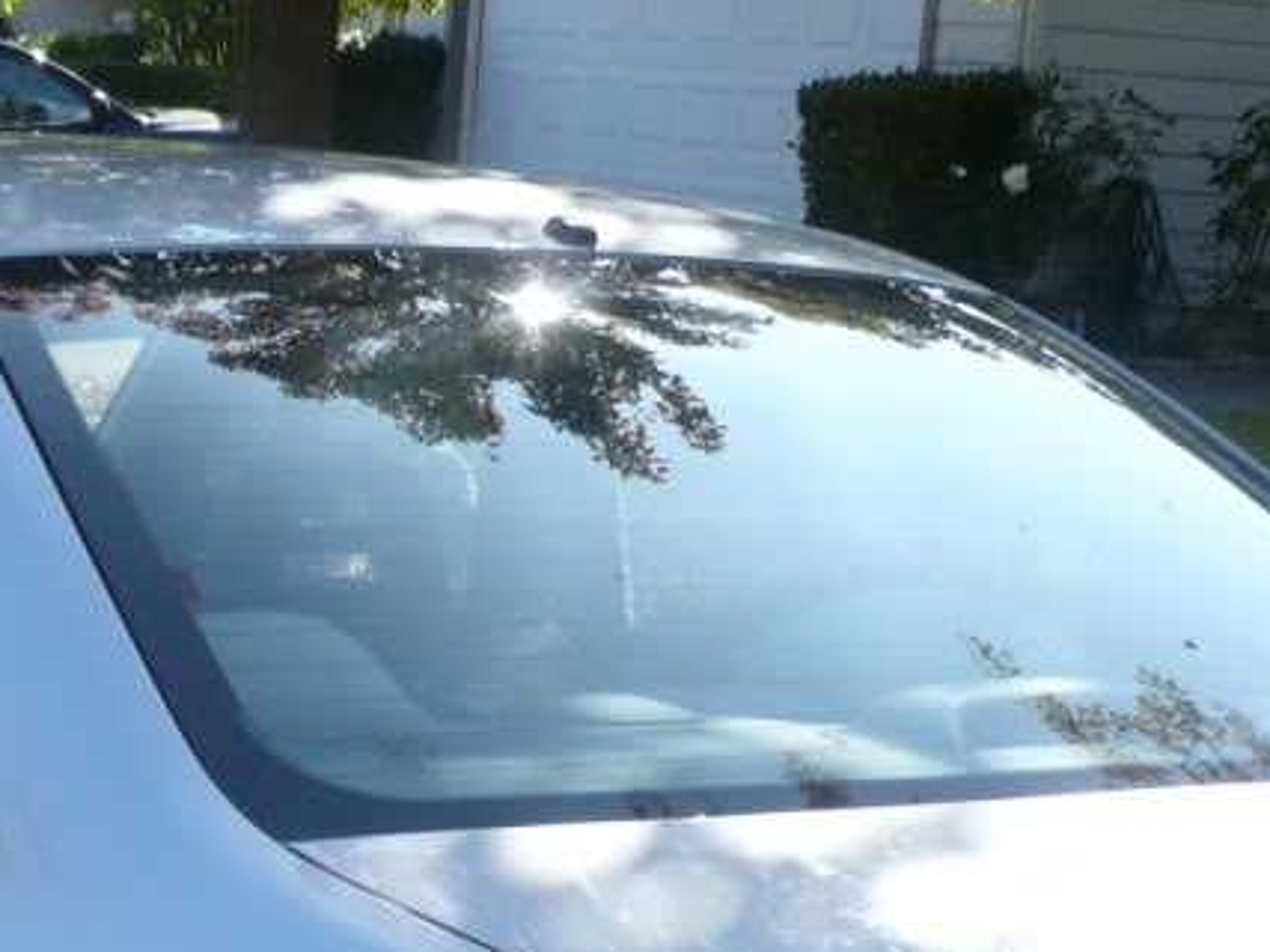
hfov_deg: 22.6
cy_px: 1113
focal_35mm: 84
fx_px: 3081
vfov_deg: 16.9
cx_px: 86
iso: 100
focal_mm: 5.8
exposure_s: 1/500
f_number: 2.8
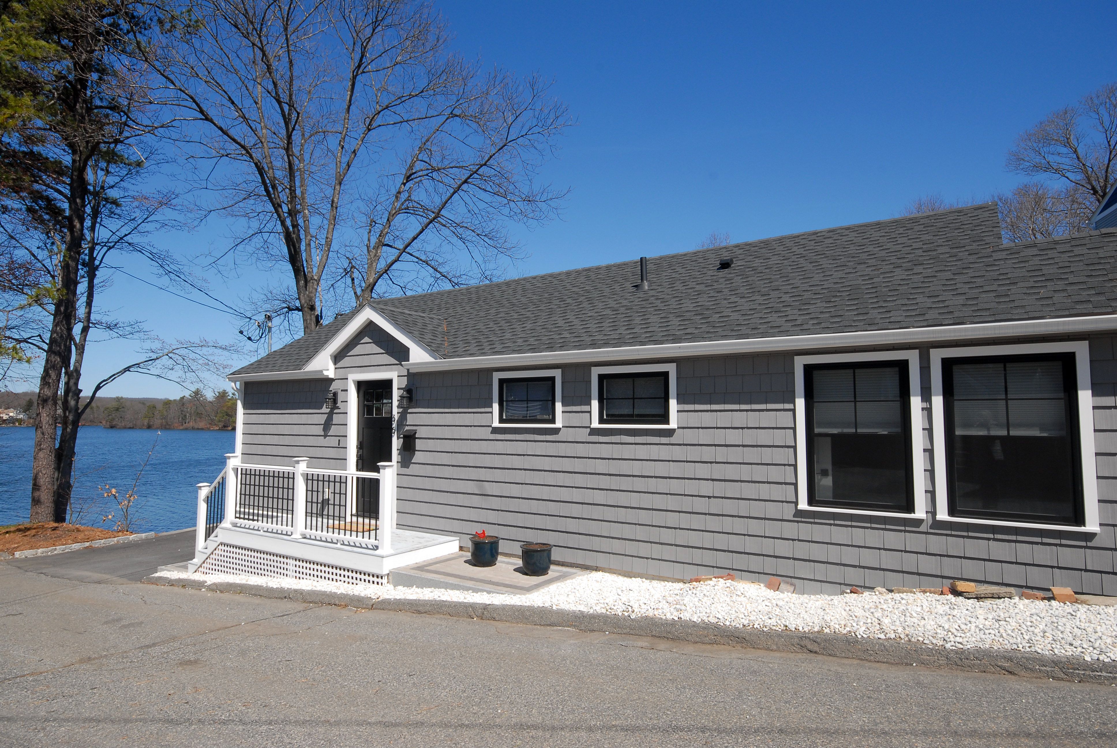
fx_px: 652
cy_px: 374
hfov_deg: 81.1
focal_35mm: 21
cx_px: 558
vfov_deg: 59.6
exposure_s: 1/125
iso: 200
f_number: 13
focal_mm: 14
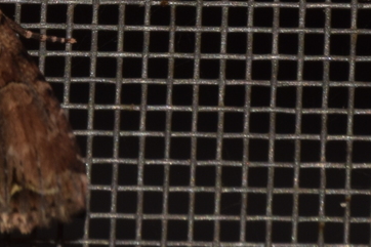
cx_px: -102
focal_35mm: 558
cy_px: 63
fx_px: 5748
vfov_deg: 2.5
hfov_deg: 3.7
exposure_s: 1/200
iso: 100
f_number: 16
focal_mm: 140
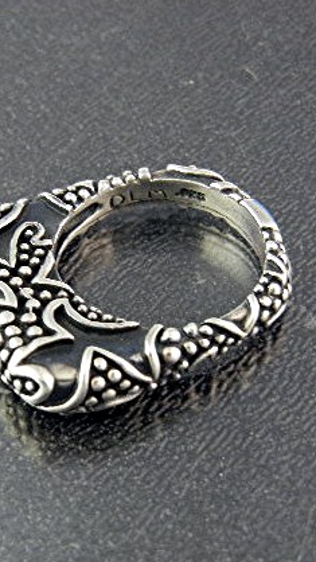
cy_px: 282
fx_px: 1296
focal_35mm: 87
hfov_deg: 13.9
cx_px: 101
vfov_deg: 24.5
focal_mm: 10.6
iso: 400
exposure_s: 1/22.3
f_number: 4
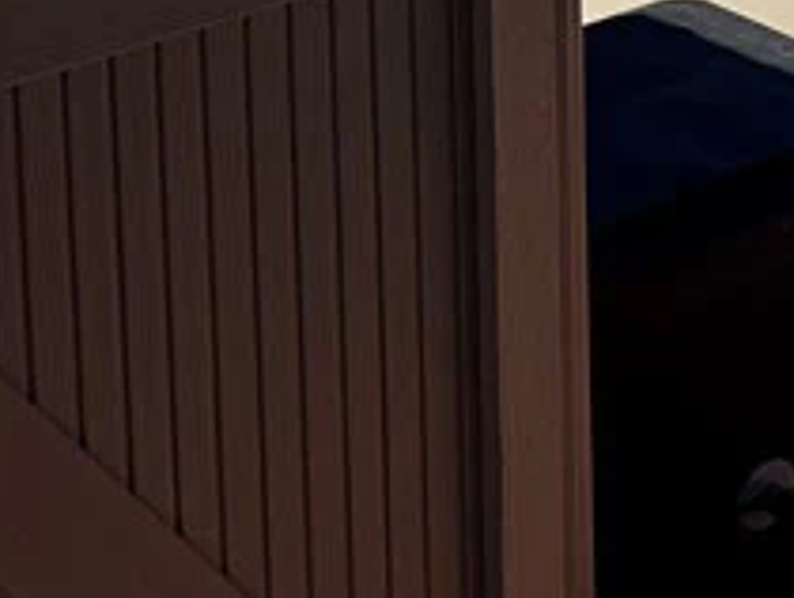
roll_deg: -2.2
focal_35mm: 117
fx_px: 2687
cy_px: -655
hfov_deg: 13.9
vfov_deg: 11.3
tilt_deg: -8.4
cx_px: 1645
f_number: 1.78
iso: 80
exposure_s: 1/7937
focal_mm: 6.76
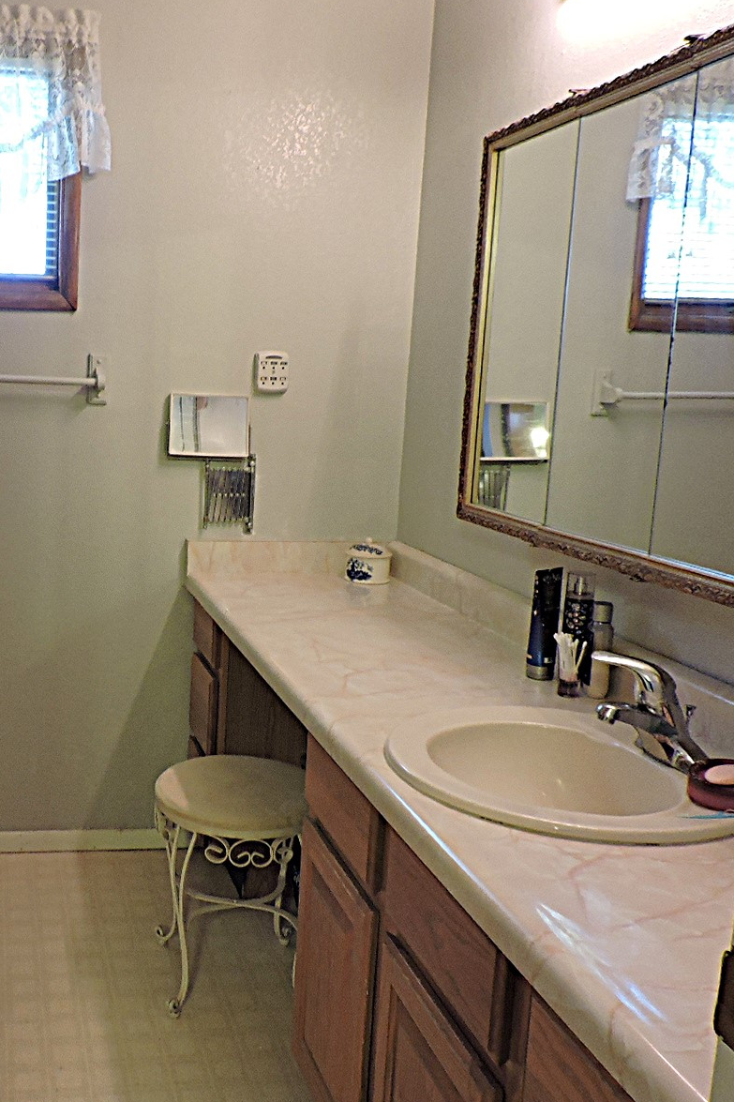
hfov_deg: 37.1
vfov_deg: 55.8
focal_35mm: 34
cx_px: 119
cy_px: 551
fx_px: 1040
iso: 320
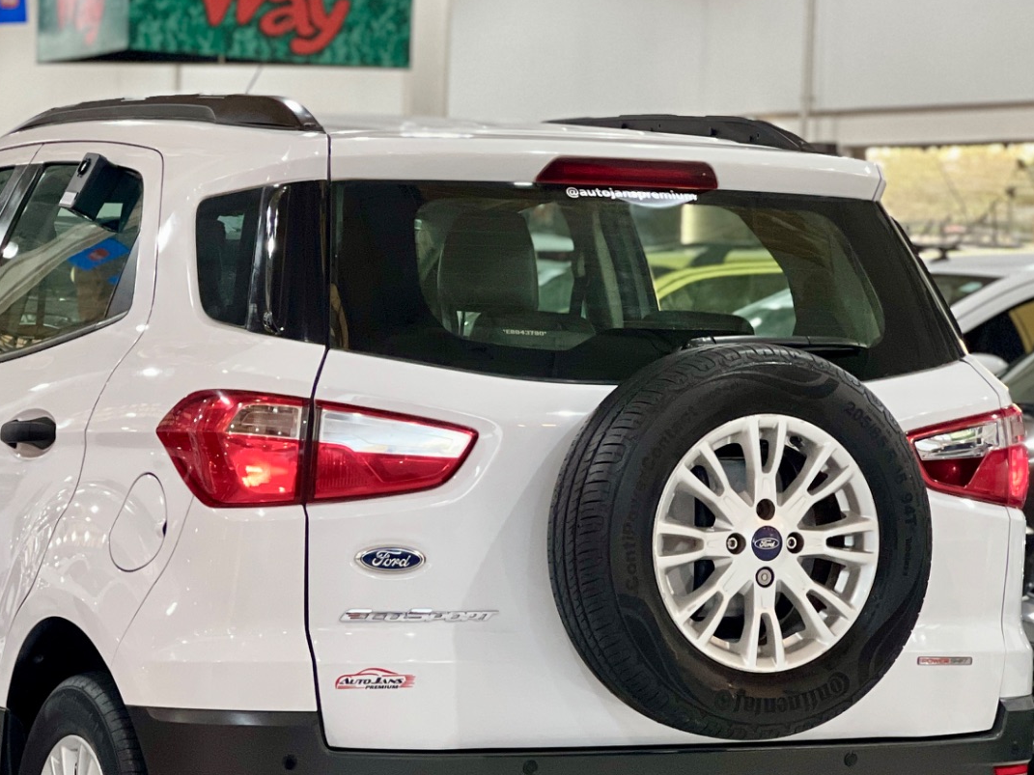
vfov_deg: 10.7
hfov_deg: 14.3
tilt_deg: -2.4
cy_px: 482
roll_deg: -1.6
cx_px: 406
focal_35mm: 138
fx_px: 4122
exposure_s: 1/40
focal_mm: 9
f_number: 2.8
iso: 320
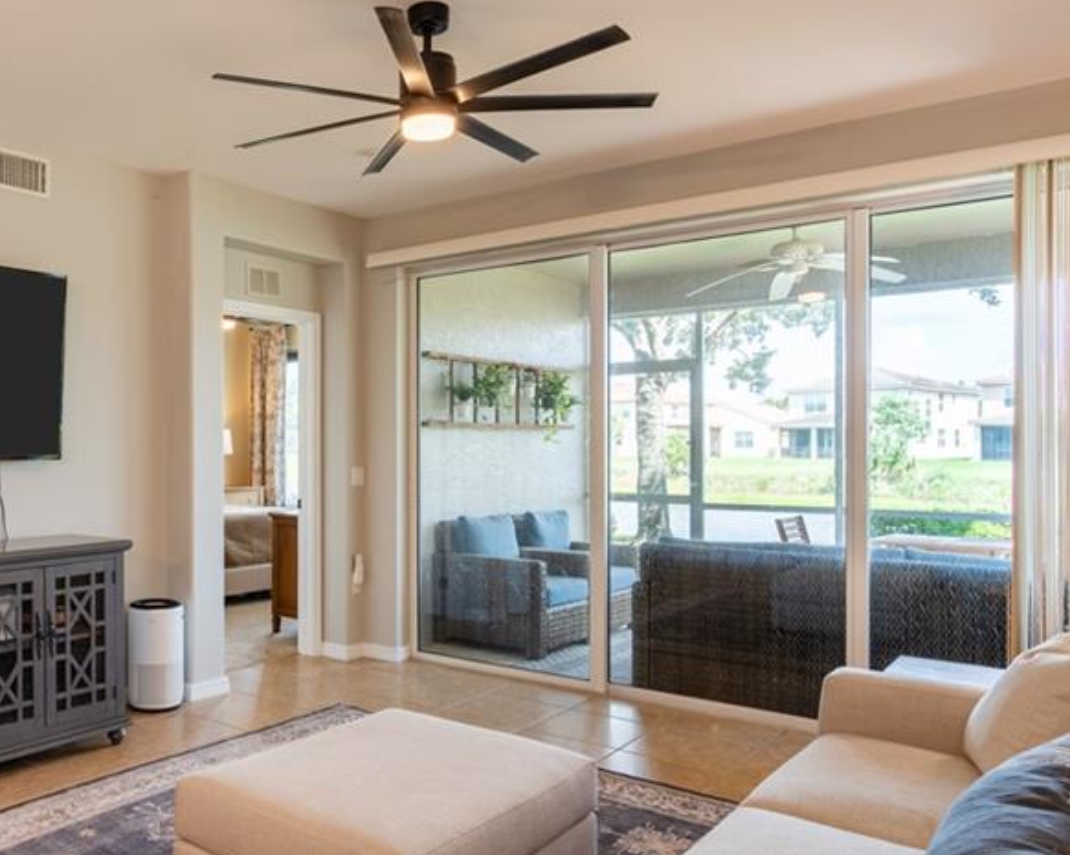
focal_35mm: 28
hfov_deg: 59.8
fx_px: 886
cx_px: 307
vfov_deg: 51.5
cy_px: 445
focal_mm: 17
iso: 400
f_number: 8
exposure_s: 1/125
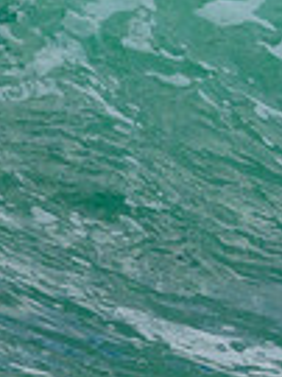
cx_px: 903
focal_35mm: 3882
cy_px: -73
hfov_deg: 0.4
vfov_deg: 0.5
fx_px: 42233
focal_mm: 800
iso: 1400
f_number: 11
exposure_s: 1/2000
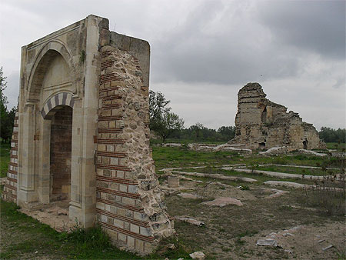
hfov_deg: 52.6
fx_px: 350
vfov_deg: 40.7
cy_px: 130
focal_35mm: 35
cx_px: 173
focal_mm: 6.3
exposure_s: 1/180
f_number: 8.4
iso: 100
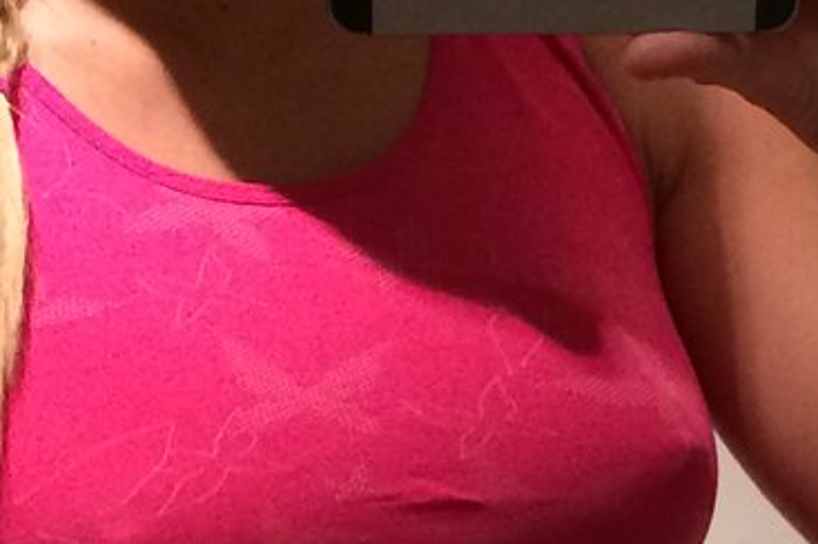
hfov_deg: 12.9
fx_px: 3587
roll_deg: +2.6
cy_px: 513
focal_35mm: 158
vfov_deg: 8.6
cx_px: 695
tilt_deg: -10.7
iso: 250
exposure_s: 1/33
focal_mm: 4.15
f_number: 2.2
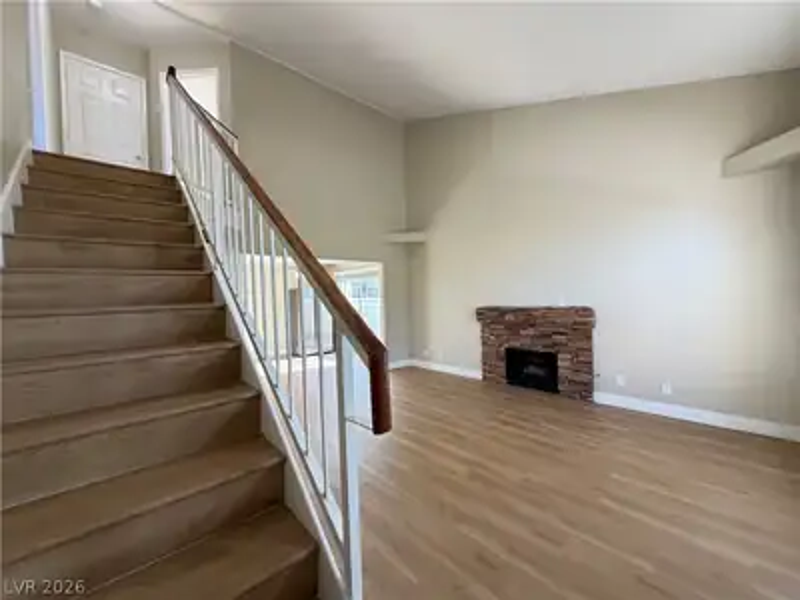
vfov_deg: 85.7
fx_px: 324
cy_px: 300
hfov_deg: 102.1
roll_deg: +2.6
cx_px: 400
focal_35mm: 14
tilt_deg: -0.2
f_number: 2.2
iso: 320
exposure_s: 1/121
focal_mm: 2.22
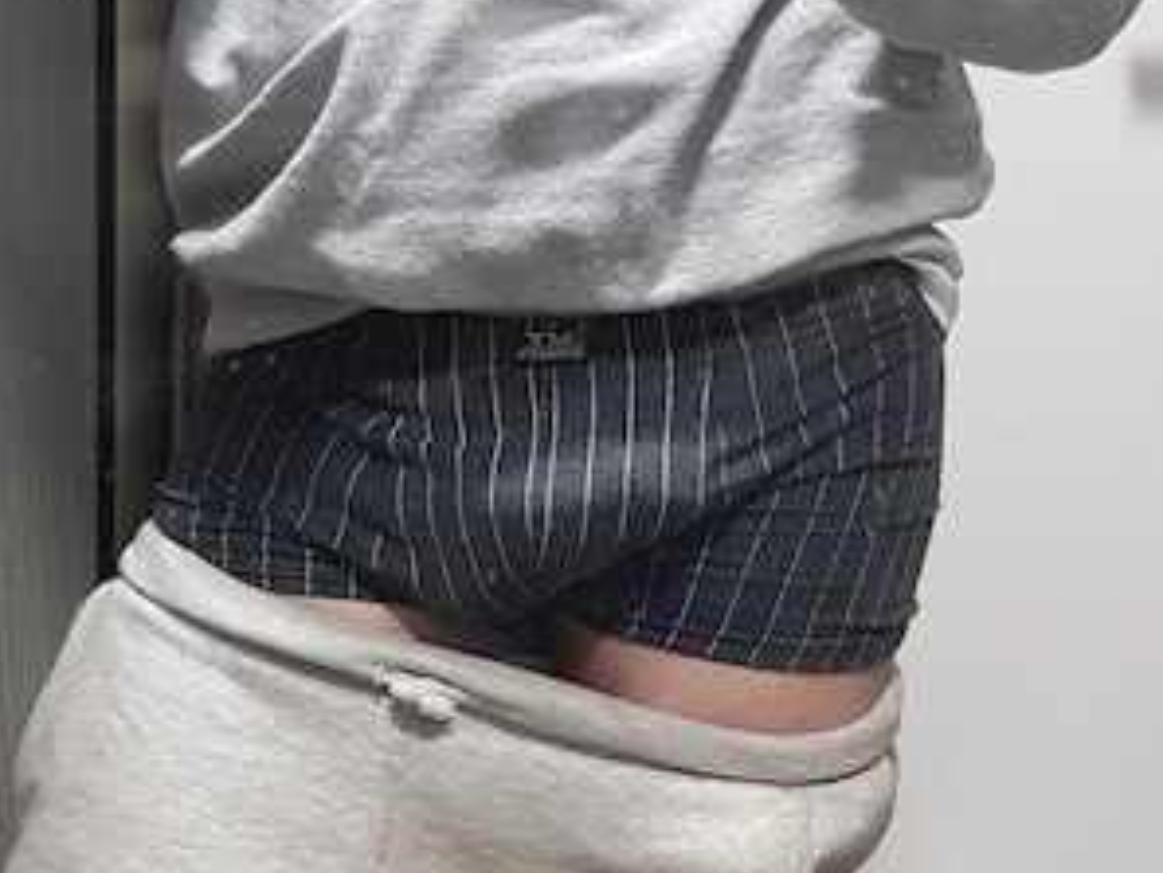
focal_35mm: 35
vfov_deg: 39.2
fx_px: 1176
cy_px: 693
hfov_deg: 52.6
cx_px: 580
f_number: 1.7
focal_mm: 4.2
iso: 250
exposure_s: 1/33
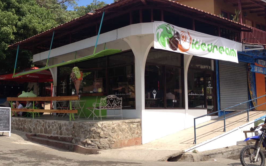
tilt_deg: +2.8
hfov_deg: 44.2
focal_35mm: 45
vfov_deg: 28.6
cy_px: 76
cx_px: 108
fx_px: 326
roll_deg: +0.9
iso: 50
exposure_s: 1/1151
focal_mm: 4.28
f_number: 2.4
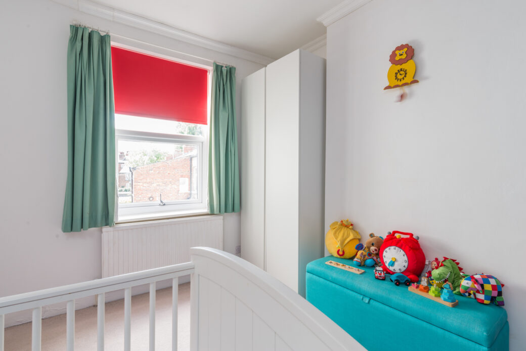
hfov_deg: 93.3
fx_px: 248
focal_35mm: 17
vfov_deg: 70.5
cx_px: 263
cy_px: 176
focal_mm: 17
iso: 100
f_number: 9
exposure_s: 1/3
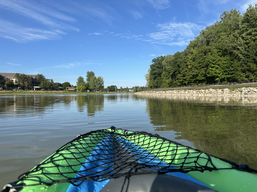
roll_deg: -0.1
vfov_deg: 56.8
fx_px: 178
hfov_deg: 71.6
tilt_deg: -1.5
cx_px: 128
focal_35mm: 24
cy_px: 96
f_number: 1.78
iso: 80
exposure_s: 1/3472
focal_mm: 6.86
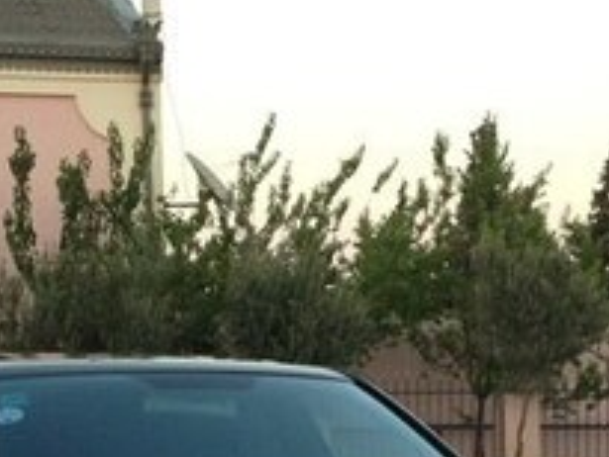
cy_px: 607
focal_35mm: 106
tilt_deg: -7.8
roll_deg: +0.7
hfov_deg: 18.5
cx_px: 374
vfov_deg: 13.4
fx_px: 1866
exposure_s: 1/60
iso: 50
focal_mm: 4.12
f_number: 2.4
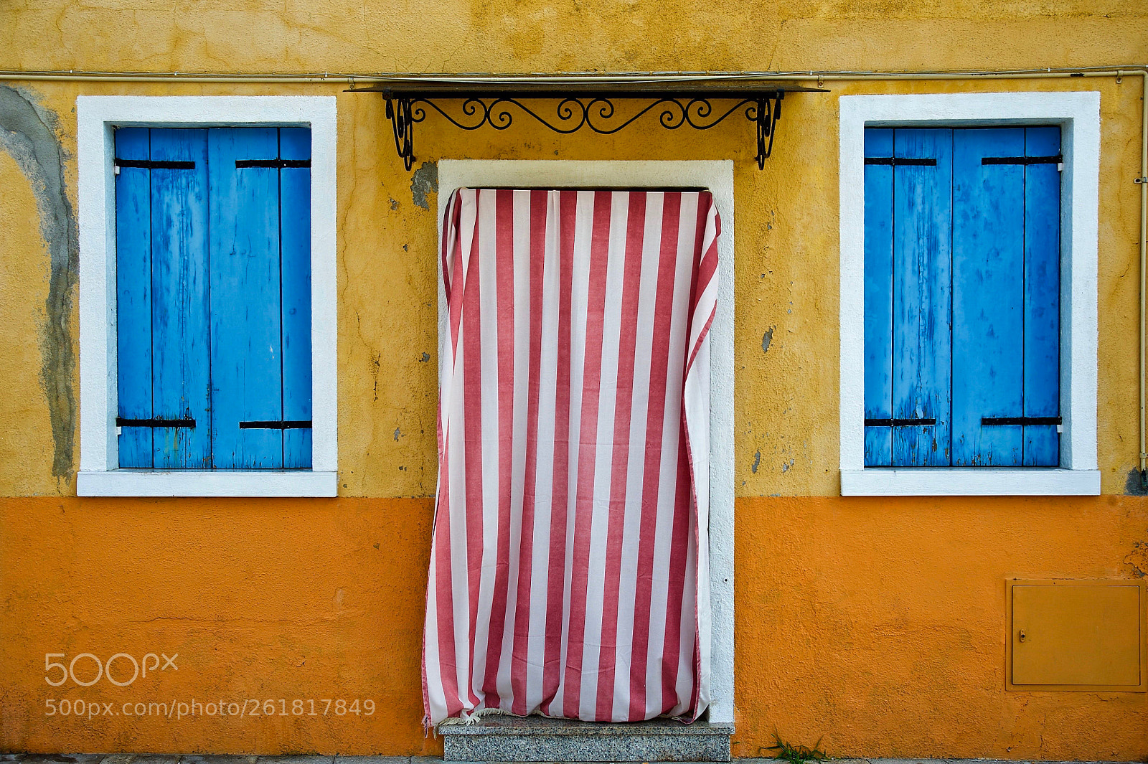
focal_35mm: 40
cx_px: 574
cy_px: 382
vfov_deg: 33.4
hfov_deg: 48.5
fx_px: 1275
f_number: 7.1
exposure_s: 1/320
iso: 200
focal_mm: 40
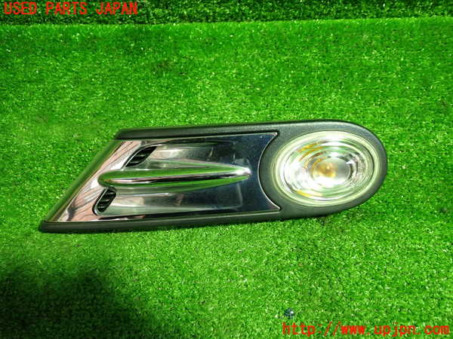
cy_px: 170
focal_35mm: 30
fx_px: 393
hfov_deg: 60.0
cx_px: 226
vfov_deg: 46.8
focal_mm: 5.4
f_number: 2.3
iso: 320
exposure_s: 1/30
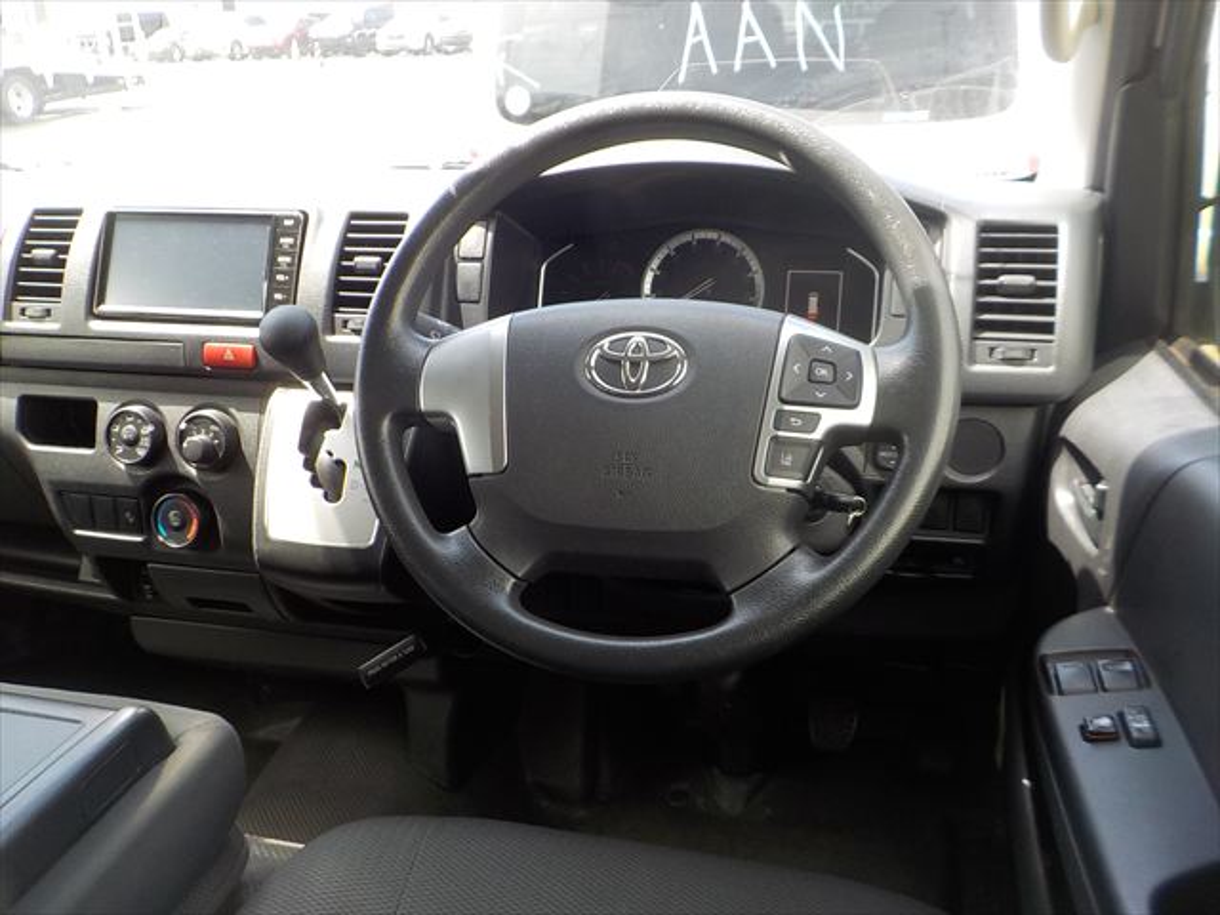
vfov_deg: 46.8
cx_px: 610
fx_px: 1057
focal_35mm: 30
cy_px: 458
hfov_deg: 60.0
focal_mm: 4.1
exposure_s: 1/100
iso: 125
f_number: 3.3
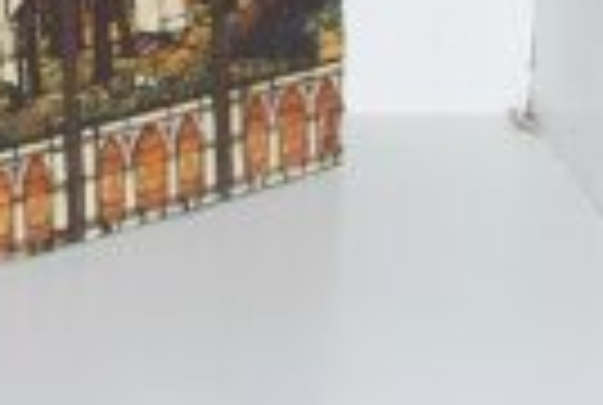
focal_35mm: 130
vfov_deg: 9.8
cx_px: -126
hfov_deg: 15.2
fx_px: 2182
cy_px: -418
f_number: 1.7
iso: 50
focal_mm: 3.7
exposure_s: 1/120
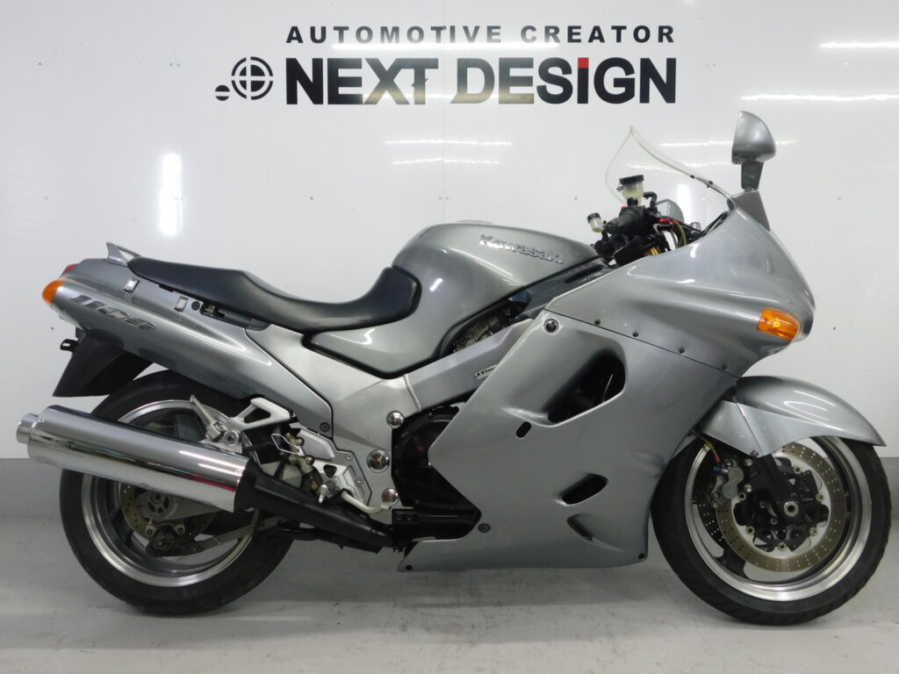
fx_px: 727
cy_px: 337
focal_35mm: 28
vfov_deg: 49.7
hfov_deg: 63.4
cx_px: 450
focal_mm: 4.9
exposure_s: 1/30
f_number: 3.2
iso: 140
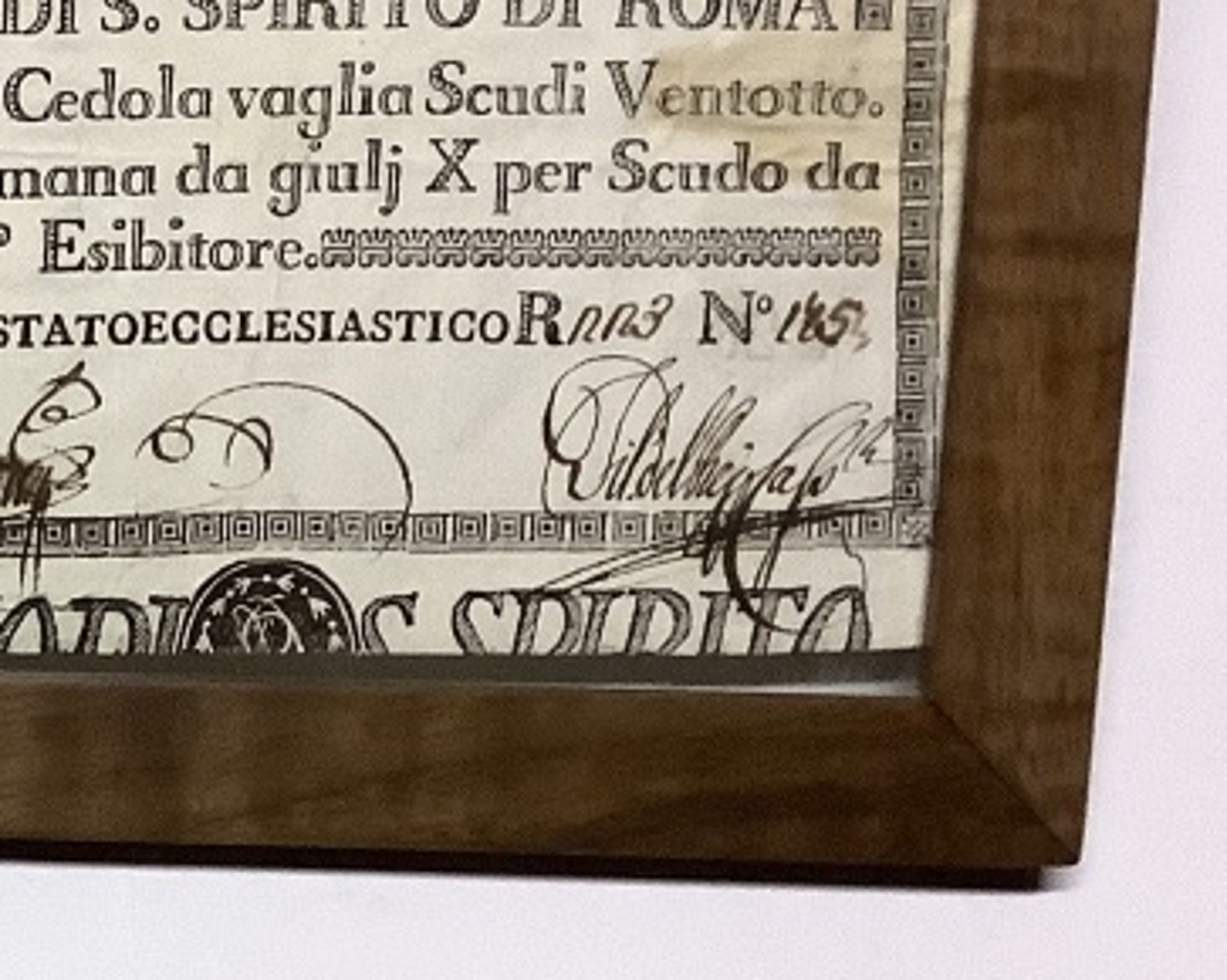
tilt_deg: -83.2
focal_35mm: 100
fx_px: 3629
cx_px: -608
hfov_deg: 17.3
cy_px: 899
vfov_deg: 15.2
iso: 250
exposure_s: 1/50
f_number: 2.4
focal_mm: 3.3
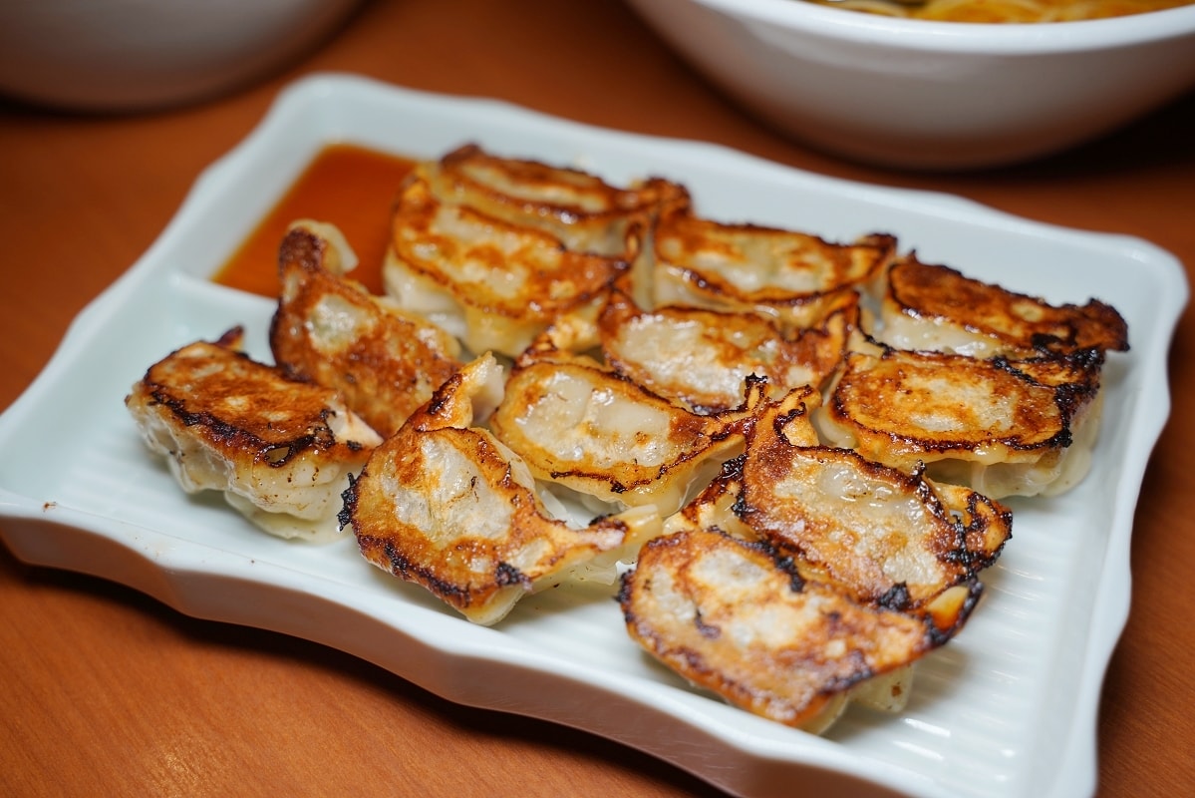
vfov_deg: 29.3
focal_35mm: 46
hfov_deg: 42.7
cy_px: 399
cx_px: 598
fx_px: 1527
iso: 160
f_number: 4
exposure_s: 1/60
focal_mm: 46
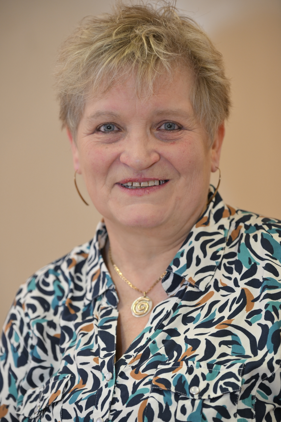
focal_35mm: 110
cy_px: 211
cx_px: 140
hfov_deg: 12.5
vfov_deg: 18.6
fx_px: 1288
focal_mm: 110
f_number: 4
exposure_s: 1/60
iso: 320
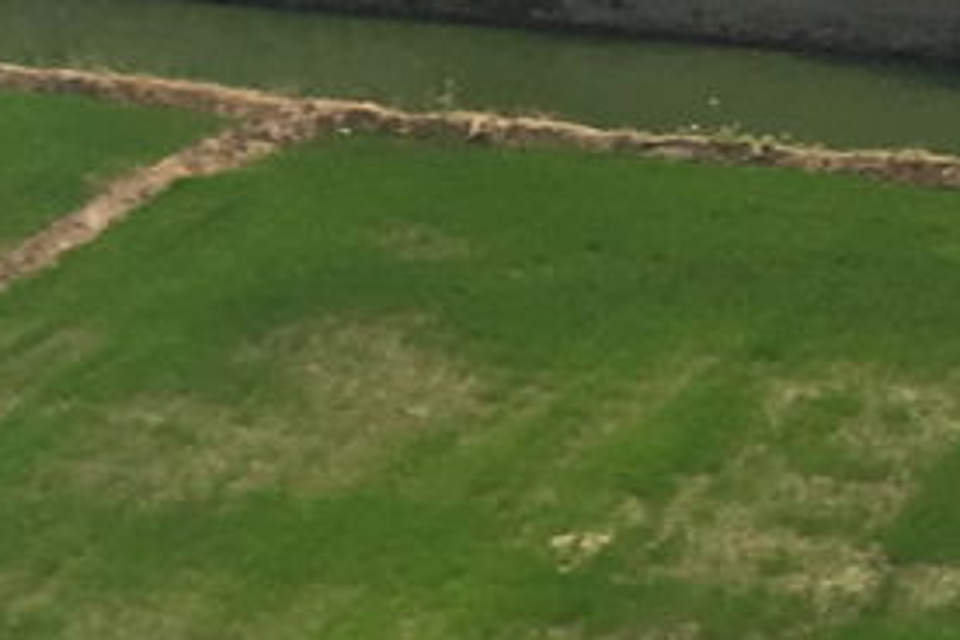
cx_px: -866
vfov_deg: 6.5
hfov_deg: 9.3
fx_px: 5600
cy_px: 0
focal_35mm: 210
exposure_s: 1/455
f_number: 2.2
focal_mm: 4.15
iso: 25
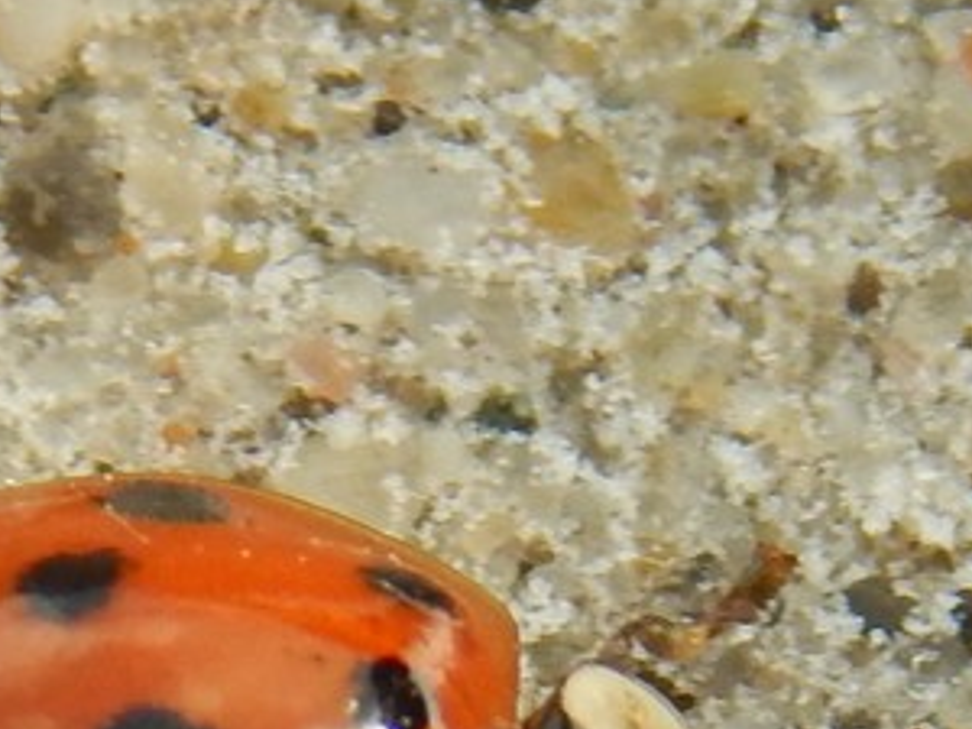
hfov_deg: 6.1
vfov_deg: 4.6
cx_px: 212
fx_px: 9098
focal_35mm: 324
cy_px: 946
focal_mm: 20.5
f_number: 4.6
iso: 125
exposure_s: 1/320
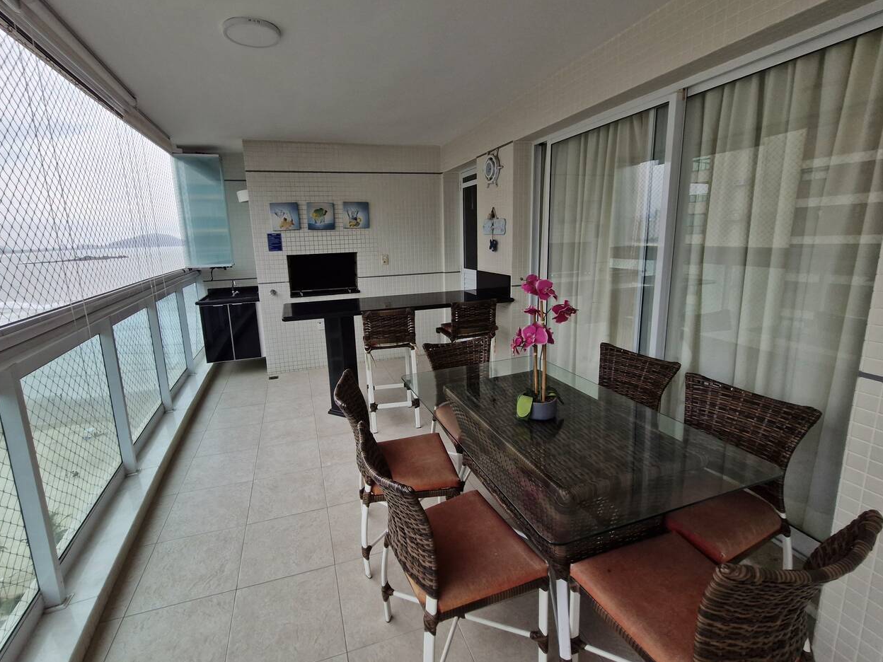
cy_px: 313
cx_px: 411
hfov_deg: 98.0
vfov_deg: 81.7
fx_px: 383
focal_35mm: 15
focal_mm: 1.74
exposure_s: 1/700
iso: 50
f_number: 2.2
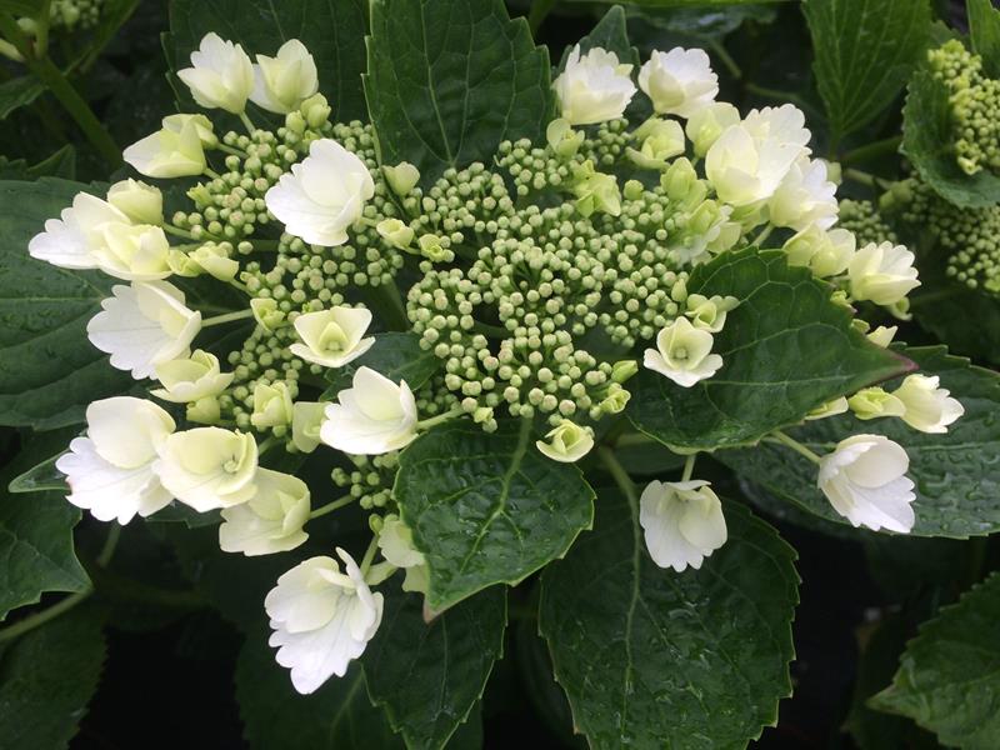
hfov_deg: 61.7
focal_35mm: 29
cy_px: 375
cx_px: 500
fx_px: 838
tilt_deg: -54.9
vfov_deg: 48.2
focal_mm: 4.15
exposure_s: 1/120
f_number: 2.2
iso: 40
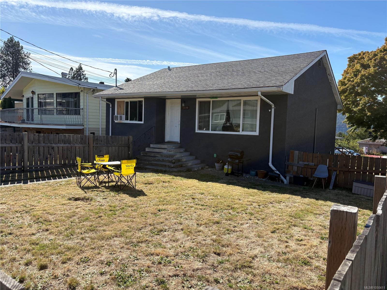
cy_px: 145
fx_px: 291
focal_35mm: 26
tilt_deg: -4.9
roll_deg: -0.7
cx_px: 194
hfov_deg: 67.3
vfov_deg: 53.1
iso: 50
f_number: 1.6
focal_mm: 5.96
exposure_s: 1/2985
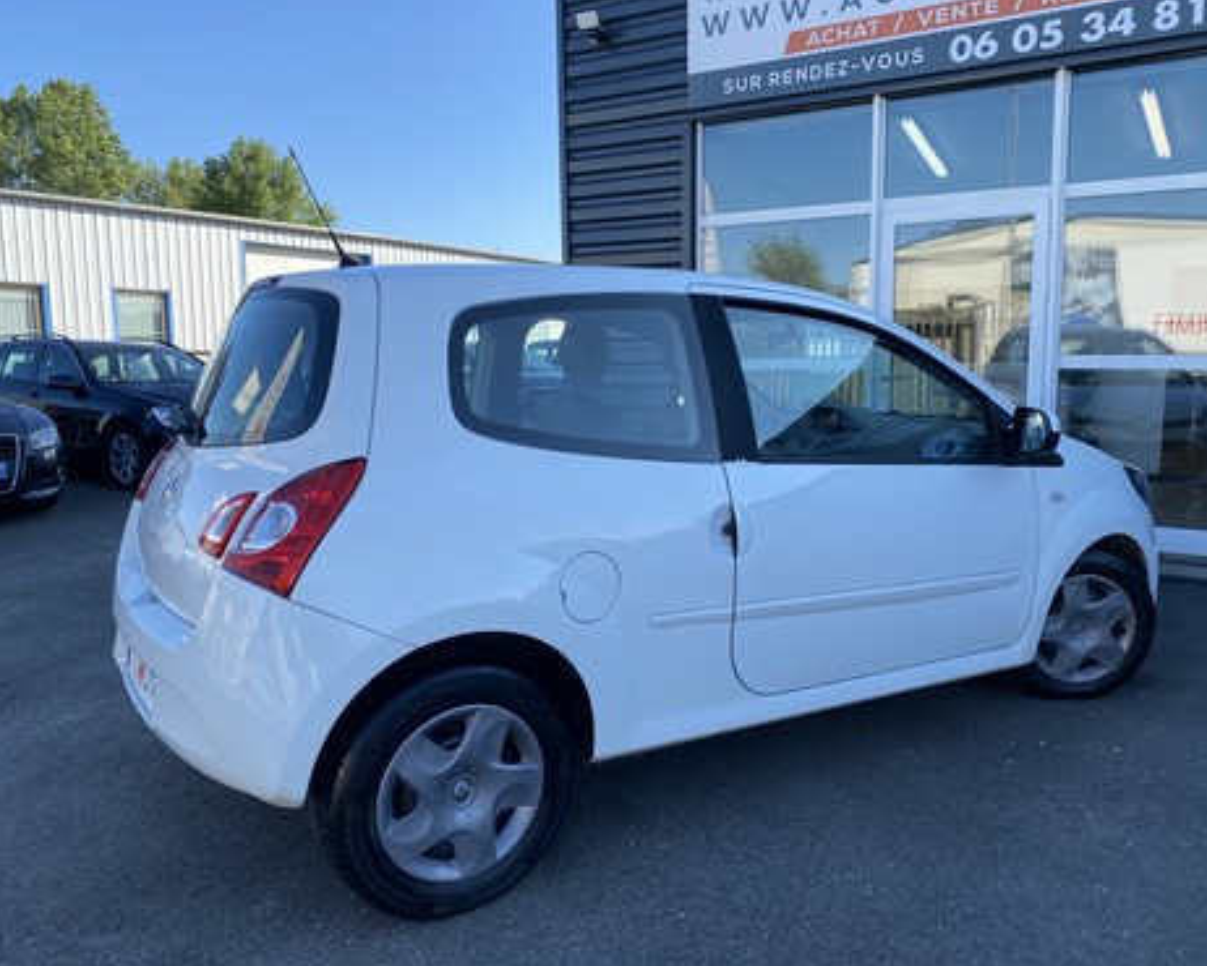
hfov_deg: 62.1
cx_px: 661
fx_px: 1001
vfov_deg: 51.6
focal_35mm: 28
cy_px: 490
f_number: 1.8
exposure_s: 1/1147
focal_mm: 4.25
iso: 32
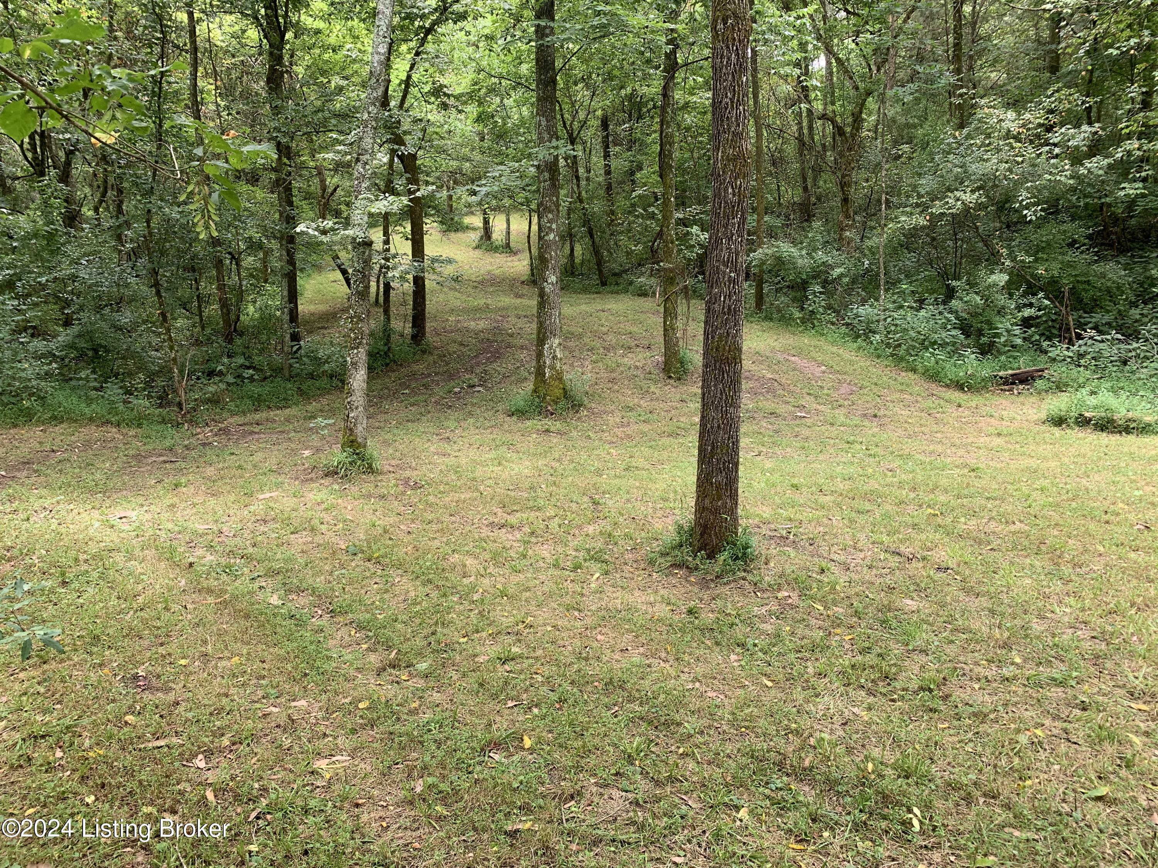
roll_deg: +2.1
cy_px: 434
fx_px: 870
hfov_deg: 67.3
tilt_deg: -4.2
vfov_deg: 53.1
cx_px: 579
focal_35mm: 26
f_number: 1.8
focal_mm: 4.25
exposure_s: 1/121
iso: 50
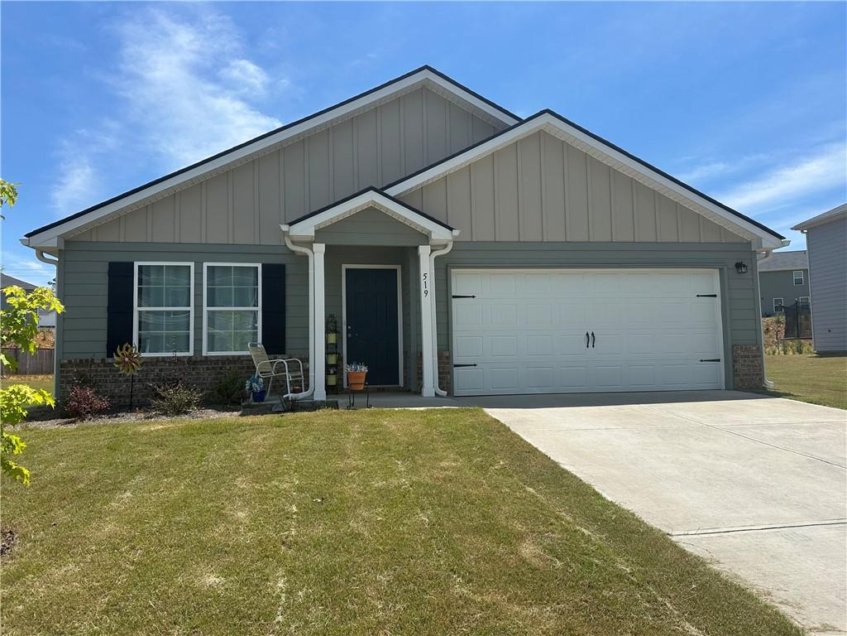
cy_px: 318
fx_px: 587
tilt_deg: +4.2
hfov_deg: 71.6
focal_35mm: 24
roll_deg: +0.9
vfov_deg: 56.8
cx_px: 424
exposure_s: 1/5000
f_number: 1.78
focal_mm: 6.86
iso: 80
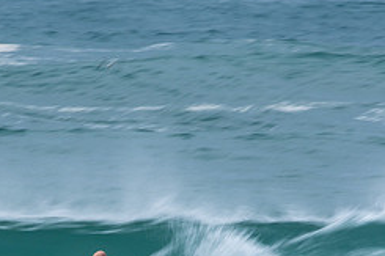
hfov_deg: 1.2
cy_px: 293
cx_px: 149
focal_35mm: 1778
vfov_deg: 0.8
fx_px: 19001
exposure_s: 1/20
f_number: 25
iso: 100
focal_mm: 500
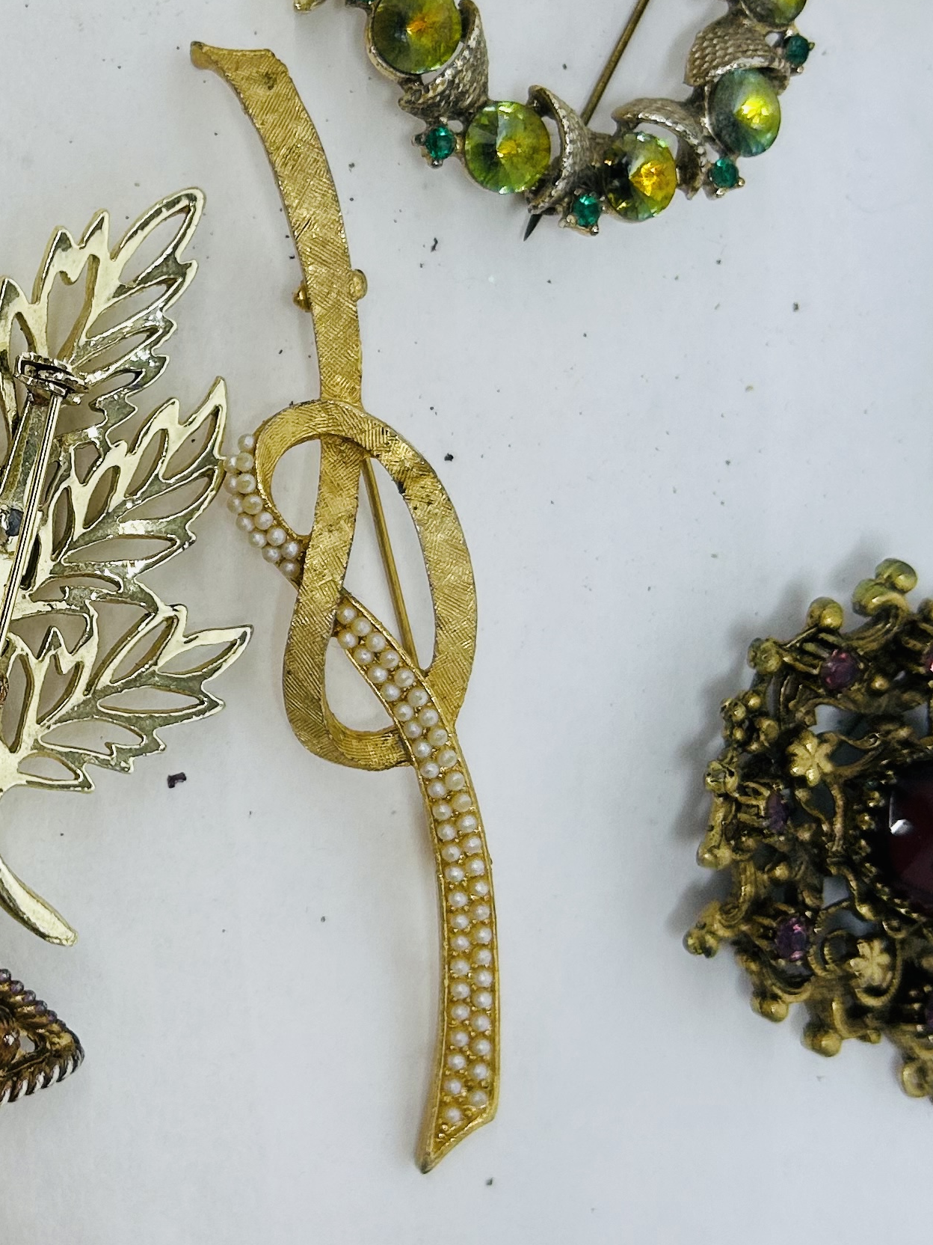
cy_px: 483
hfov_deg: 22.3
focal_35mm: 63
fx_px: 2264
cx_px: -19
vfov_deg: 30.6
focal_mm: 5.7
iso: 50
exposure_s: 1/384
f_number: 1.5
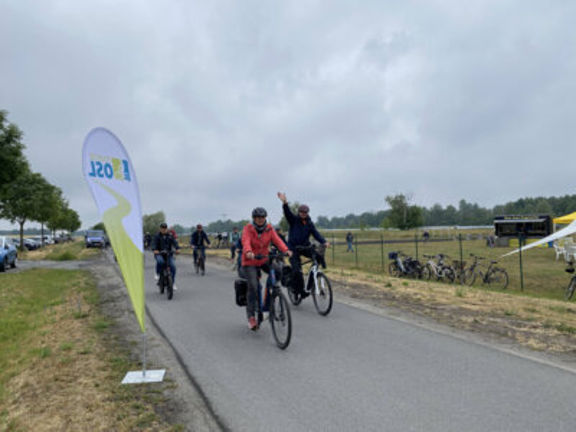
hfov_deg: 67.3
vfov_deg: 53.1
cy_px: 216
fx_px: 433
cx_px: 288
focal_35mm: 26
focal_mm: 4.2
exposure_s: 1/2105
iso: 32
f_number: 1.8
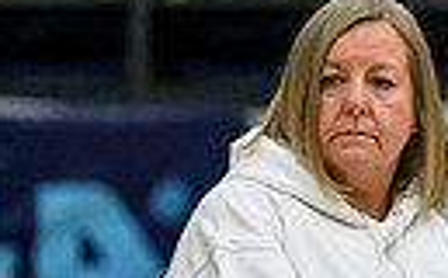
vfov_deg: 0.8
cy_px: 249
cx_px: 881
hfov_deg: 1.3
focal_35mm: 1567
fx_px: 19091
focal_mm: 200
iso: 6400
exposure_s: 1/1250
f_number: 3.2
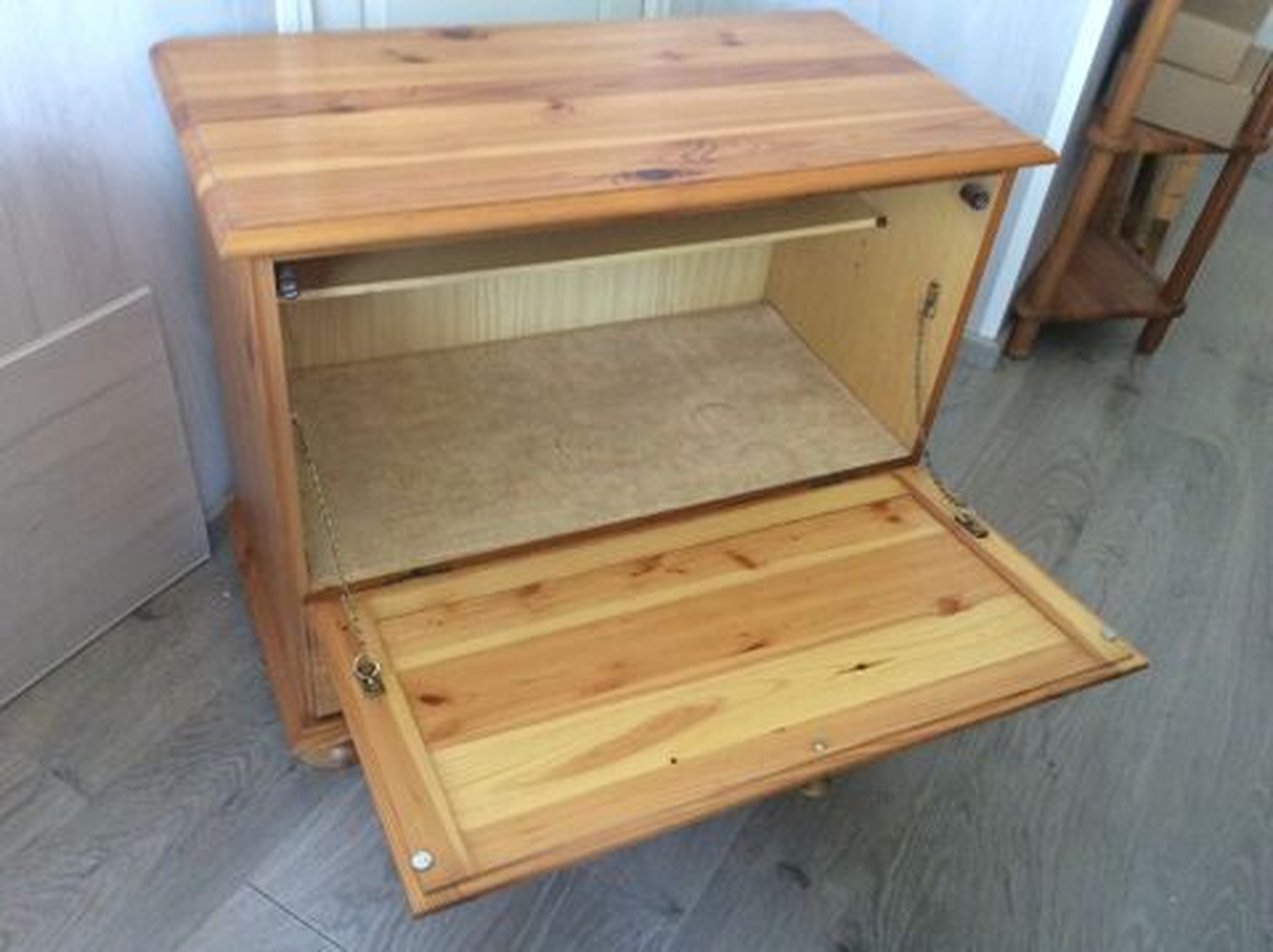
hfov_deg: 56.9
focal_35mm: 32
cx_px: 636
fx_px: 1176
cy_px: 476
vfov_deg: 44.1
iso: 125
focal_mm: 3.3
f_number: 2.4
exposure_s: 1/25
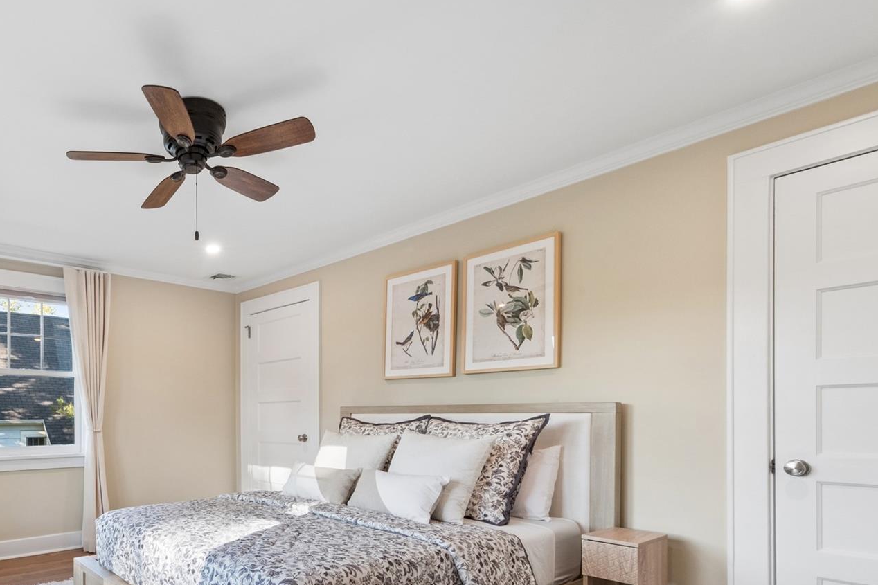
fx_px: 512
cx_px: 186
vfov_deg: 57.6
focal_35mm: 21
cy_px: 409
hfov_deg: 73.5
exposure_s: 1/8
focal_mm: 8.4
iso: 320
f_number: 11
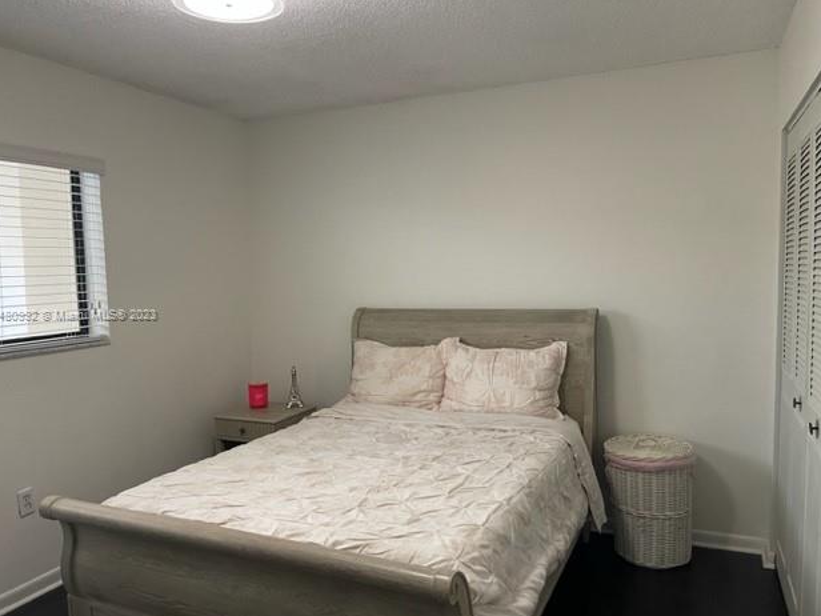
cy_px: 316
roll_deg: +1.7
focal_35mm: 27
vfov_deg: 51.3
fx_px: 640
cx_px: 399
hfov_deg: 65.3
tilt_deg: -4.8
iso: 160
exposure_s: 1/60
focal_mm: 5.1
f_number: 1.6
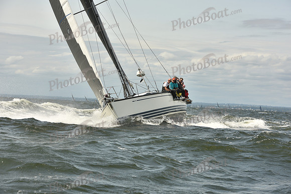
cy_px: 97
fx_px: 906
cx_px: 146
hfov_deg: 18.3
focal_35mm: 112
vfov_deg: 12.2
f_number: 9
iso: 250
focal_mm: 112
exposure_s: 1/800
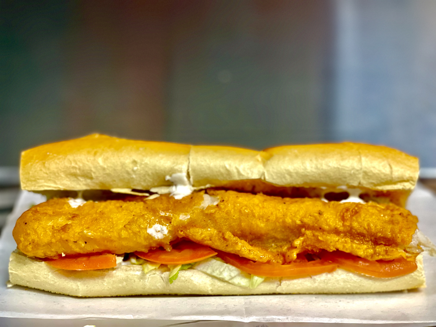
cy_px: 164
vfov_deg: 22.9
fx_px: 806
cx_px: 218
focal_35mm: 64
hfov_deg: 30.3
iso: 160
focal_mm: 7.5
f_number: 2.2
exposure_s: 1/40
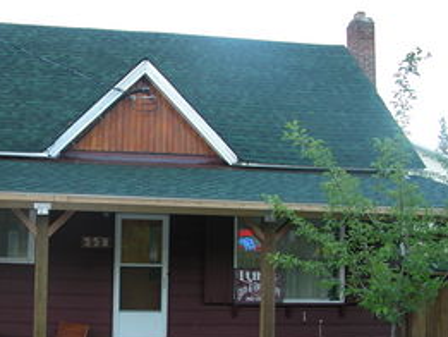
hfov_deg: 39.0
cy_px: 210
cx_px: 136
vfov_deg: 30.2
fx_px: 622
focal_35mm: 48
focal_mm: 8.9
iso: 100
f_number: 2.8
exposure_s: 1/30
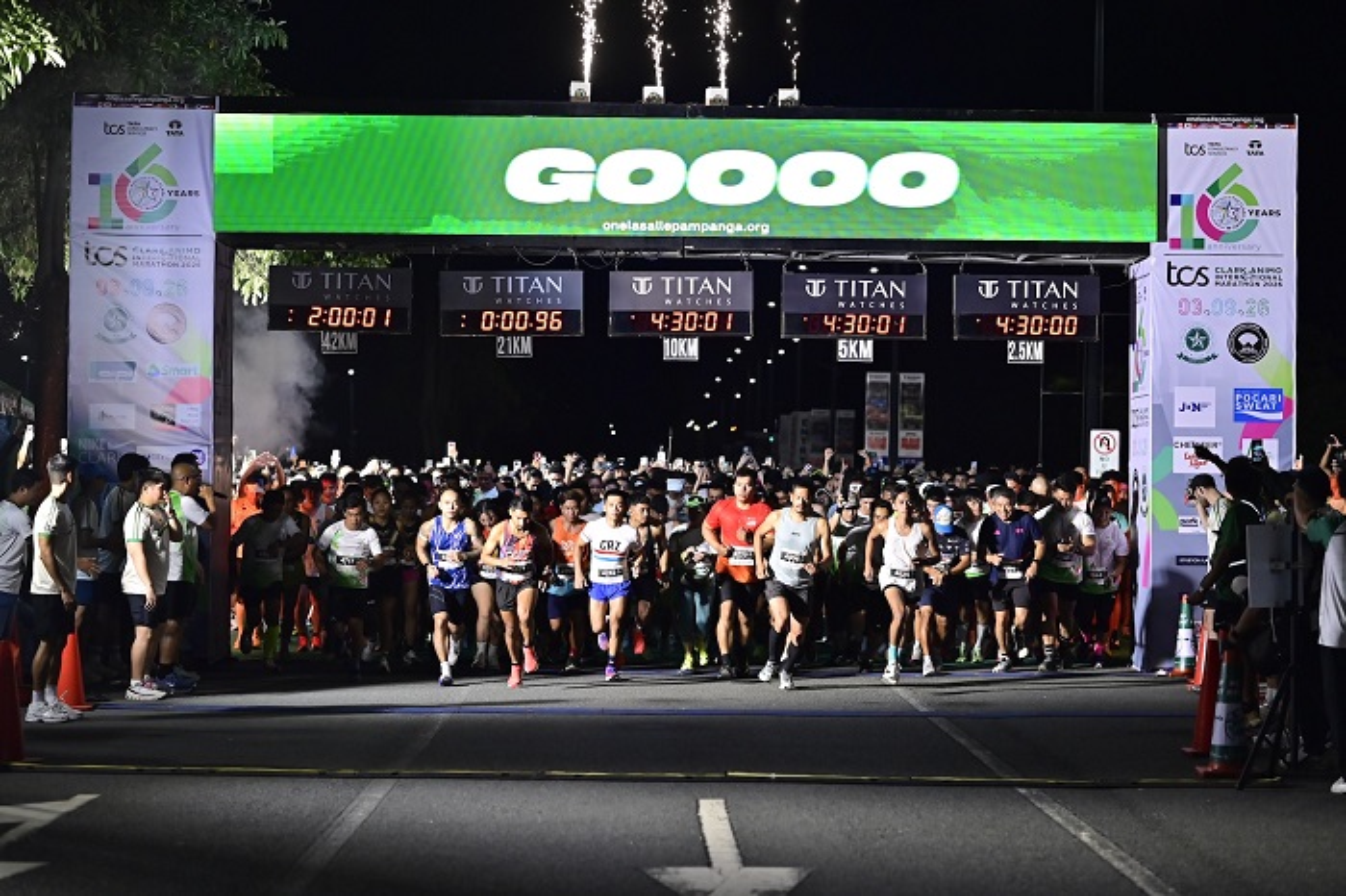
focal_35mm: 85
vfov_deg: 16.1
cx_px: 673
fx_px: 3176
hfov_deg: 23.9
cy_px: 448
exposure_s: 1/1000
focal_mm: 85
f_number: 2.8
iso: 3200
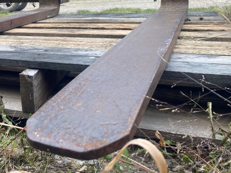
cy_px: 54
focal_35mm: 44
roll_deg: -0.9
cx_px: 40
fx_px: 294
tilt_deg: -14.5
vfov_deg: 32.5
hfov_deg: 40.8
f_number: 1.8
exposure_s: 1/263
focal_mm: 4.25
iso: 32
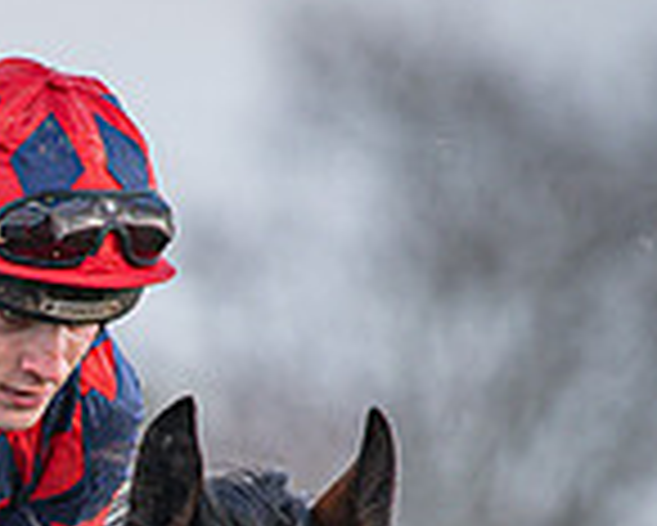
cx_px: -285
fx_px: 42885
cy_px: 875
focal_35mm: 2204
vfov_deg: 0.7
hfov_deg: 0.9
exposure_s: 1/1250
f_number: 5
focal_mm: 400
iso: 800
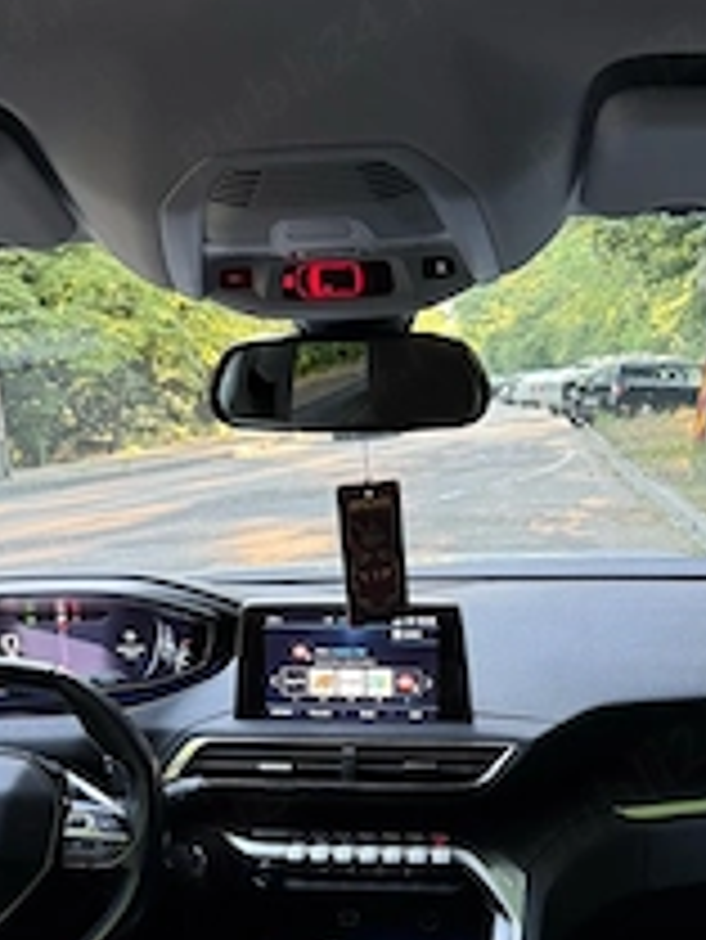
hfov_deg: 31.5
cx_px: 409
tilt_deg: -17.2
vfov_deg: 38.8
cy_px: 819
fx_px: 1250
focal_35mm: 46
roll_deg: +3.7
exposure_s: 1/60
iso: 320
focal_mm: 6.76
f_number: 1.78
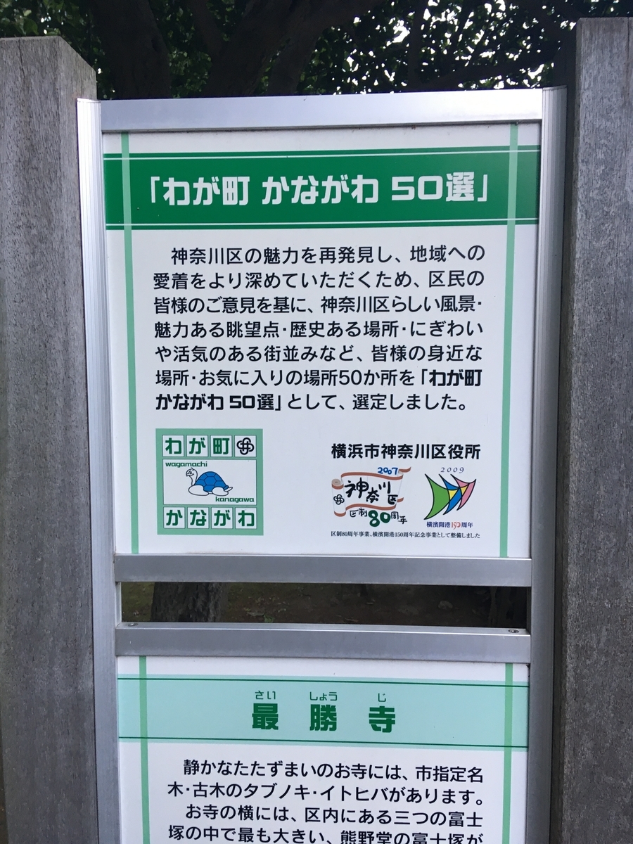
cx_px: 316
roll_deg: +2.7
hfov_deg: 48.2
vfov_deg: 61.7
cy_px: 422
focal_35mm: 29
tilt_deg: -1.5
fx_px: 707
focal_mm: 4.15
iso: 25
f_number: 2.2
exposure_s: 1/30
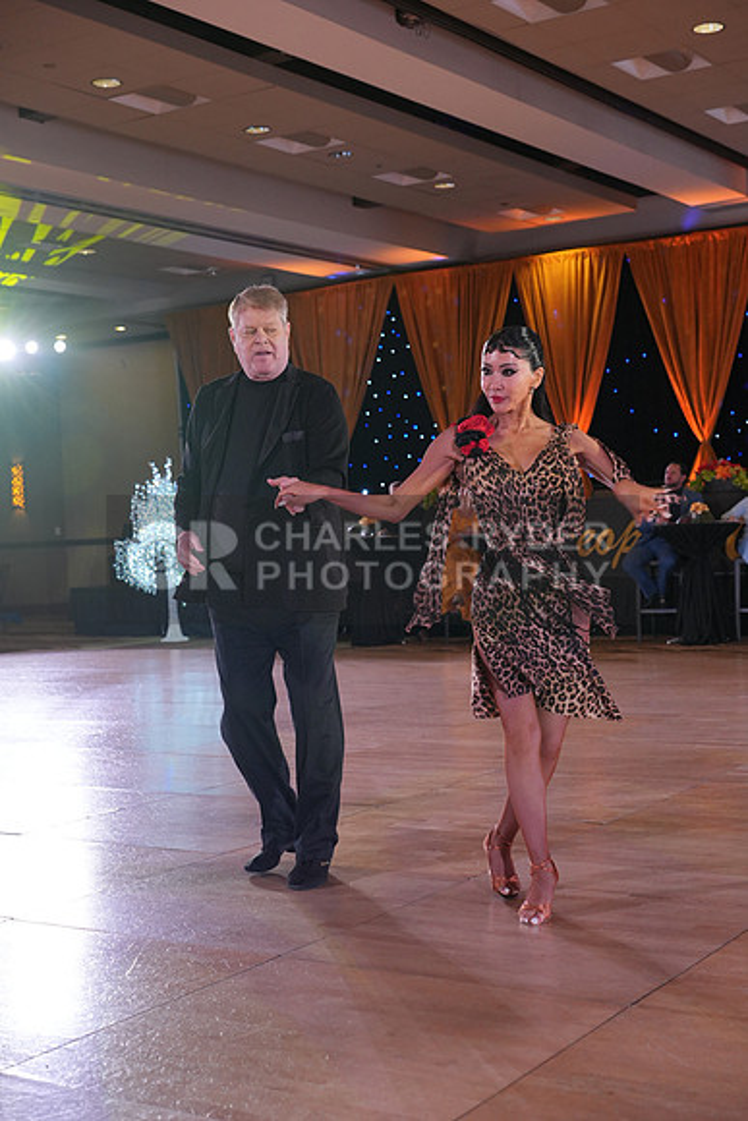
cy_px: 560
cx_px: 374
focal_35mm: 50
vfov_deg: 39.6
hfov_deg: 27.0
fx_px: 1557
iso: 1250
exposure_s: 1/400
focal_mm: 50
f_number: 4
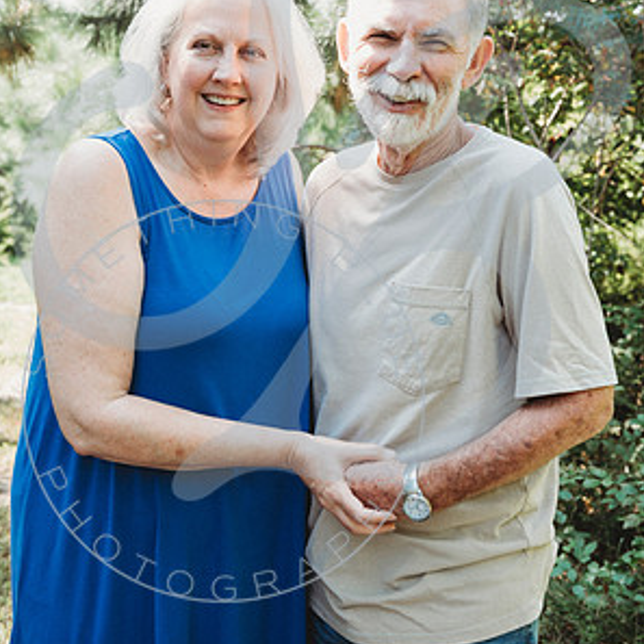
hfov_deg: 31.6
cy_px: 236
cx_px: 321
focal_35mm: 54
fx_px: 1137
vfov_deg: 31.5
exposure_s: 1/100
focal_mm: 42
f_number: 5
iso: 200
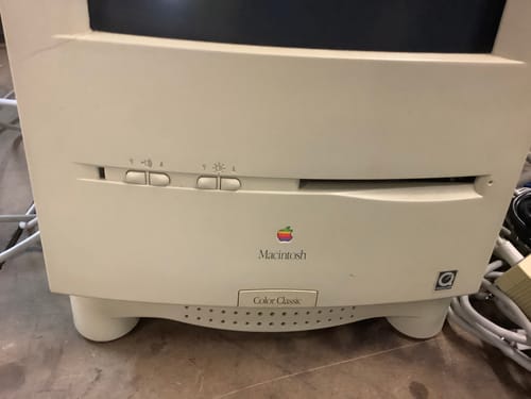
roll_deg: -4.1
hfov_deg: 58.4
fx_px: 476
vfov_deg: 45.4
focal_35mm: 31
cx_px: 266
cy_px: 200
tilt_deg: -34.4
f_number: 2.4
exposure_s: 1/33
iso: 400
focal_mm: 3.3
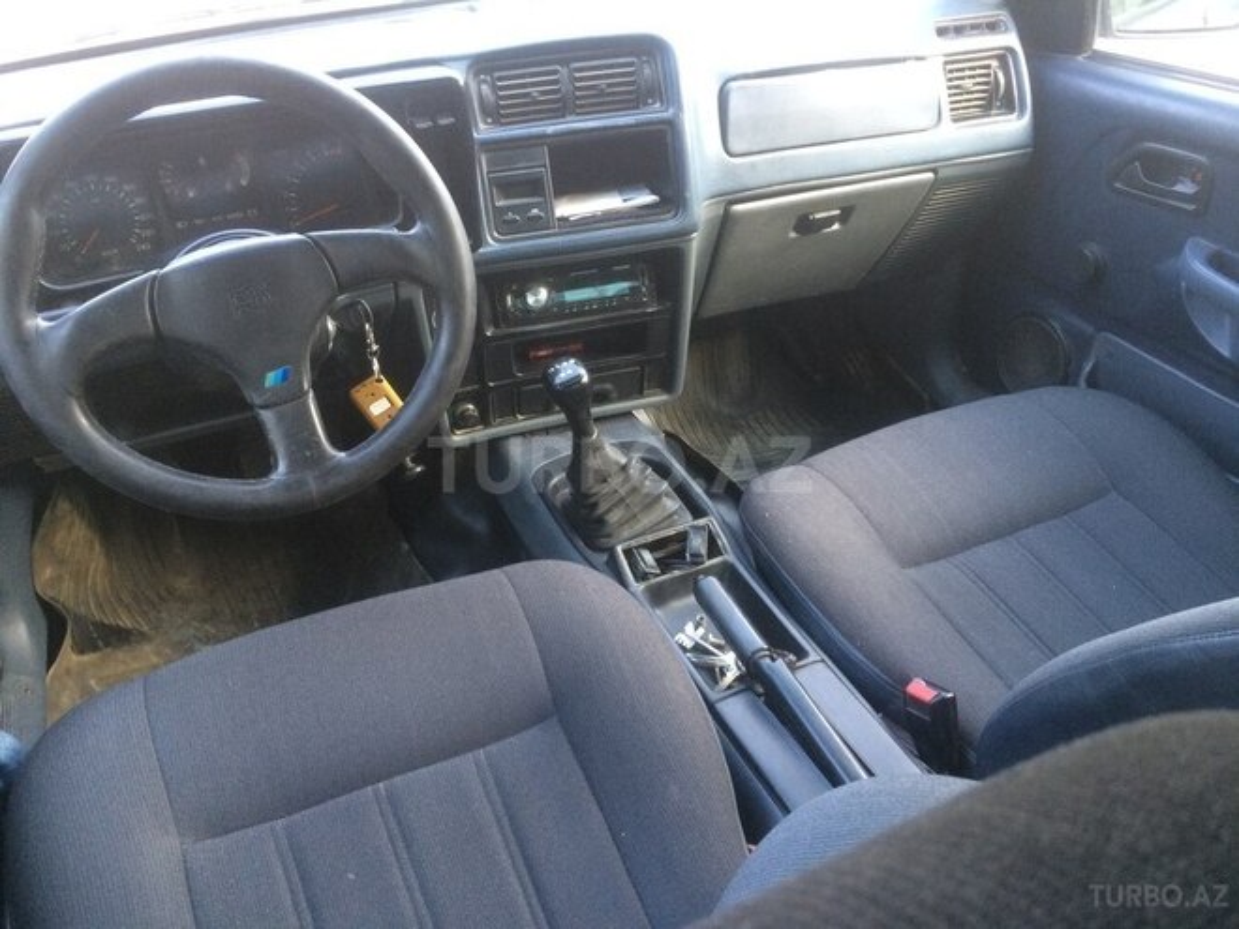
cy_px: 464
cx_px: 620
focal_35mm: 29
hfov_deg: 61.7
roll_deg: +1.9
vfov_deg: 48.2
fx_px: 1038
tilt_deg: -38.2
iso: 80
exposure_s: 1/33
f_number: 2.2
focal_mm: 4.15
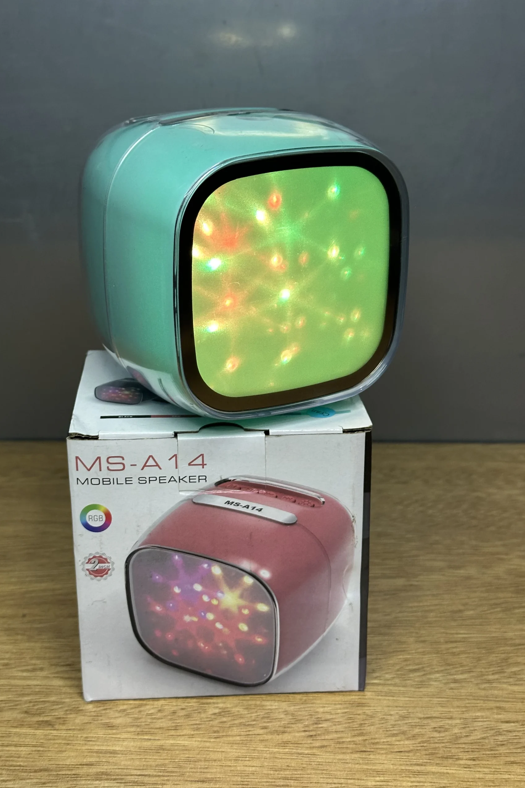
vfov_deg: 39.6
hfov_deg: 27.0
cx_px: 242
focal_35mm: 50
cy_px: 394
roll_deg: -0.4
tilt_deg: -20.7
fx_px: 1094
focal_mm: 6.86
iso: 200
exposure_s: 1/50
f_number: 1.78
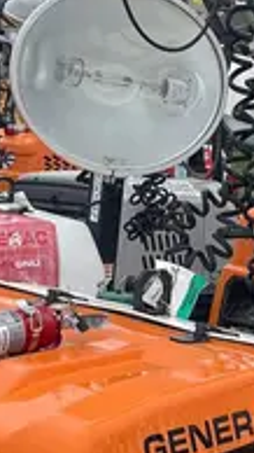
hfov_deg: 11.3
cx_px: 156
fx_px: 1282
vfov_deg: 20.0
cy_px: 281
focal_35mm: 107
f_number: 1.6
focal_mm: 5.1
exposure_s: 1/1355
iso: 50
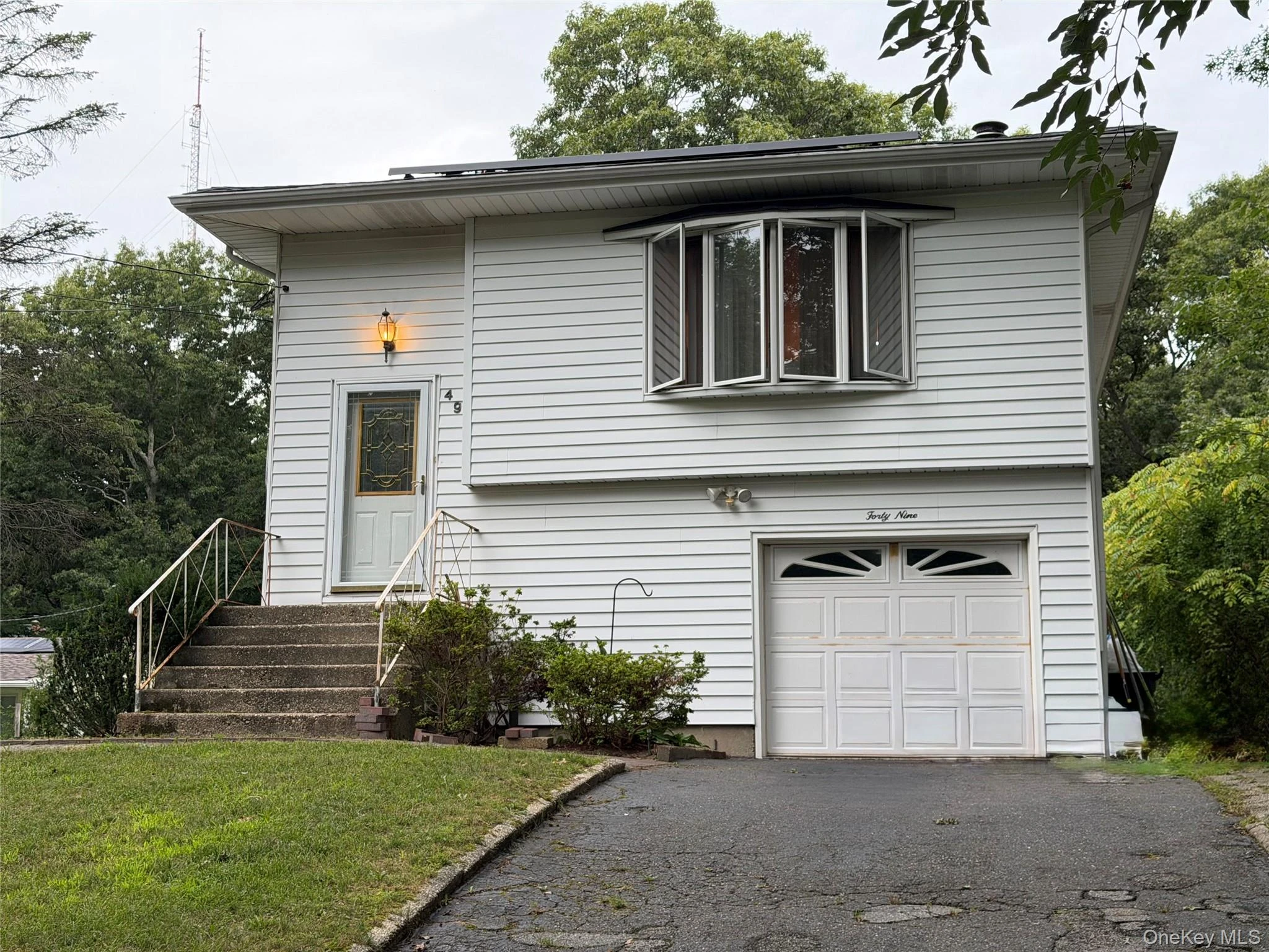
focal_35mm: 48
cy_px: 476
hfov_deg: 39.7
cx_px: 634
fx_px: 1760
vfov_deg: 30.3
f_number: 1.78
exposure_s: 1/185
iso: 80
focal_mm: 6.76
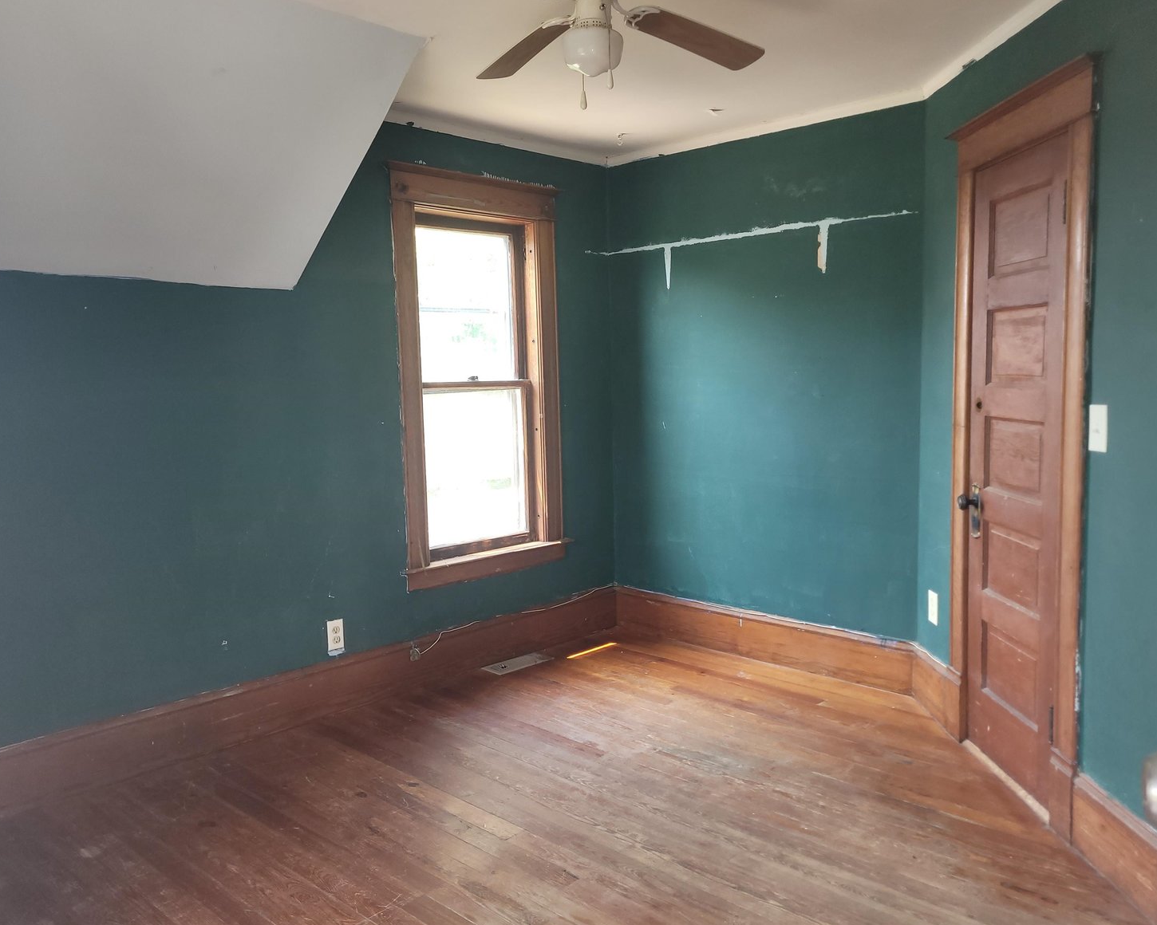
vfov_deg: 51.5
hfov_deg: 62.2
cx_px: 563
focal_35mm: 28
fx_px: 959
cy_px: 451
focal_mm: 5.4
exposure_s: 1/50
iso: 80
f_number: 1.8
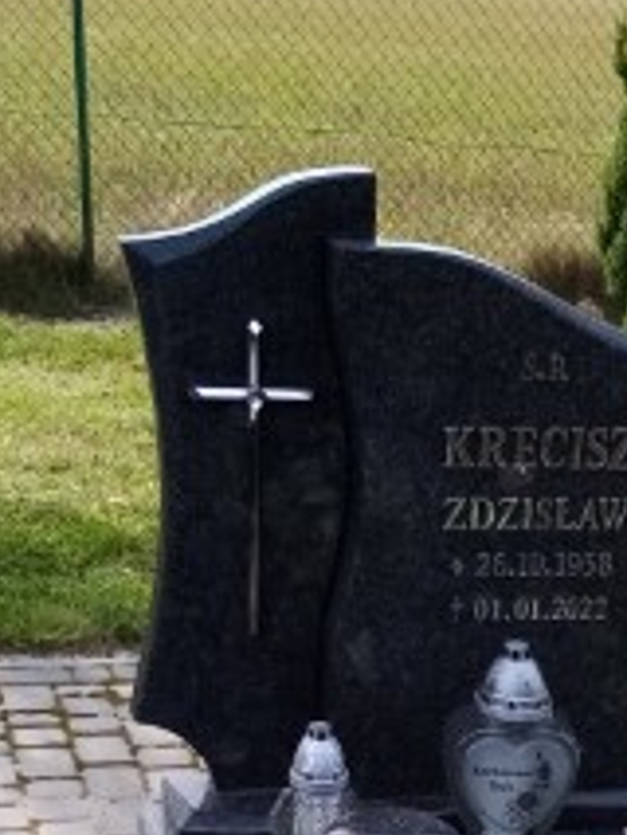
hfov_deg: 18.3
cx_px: 654
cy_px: 1004
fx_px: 1882
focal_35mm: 78
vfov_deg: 22.9
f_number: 1.8
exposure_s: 1/721
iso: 105
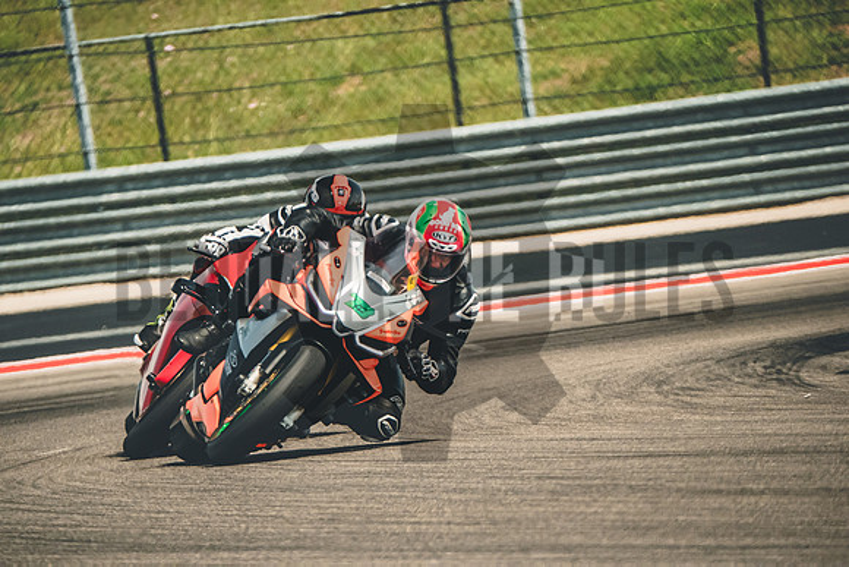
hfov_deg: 4.6
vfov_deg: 3.0
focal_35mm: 452
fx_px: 10662
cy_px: 284
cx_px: 424
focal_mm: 301.1
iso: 800
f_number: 5.2
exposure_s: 1/2500
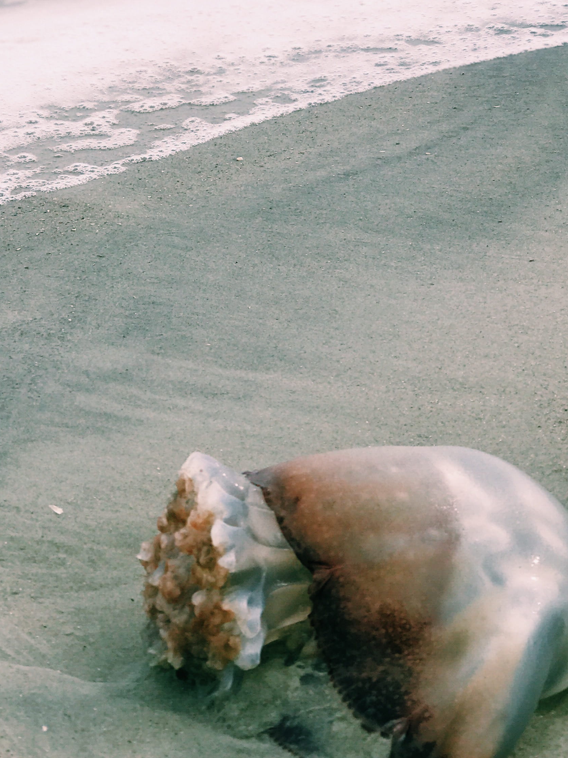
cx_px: 163
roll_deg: +3.7
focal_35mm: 103
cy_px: 181
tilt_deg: -19.6
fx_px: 2254
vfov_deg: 18.9
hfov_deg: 14.3
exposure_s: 1/1064
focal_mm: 6.6
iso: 20
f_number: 2.8
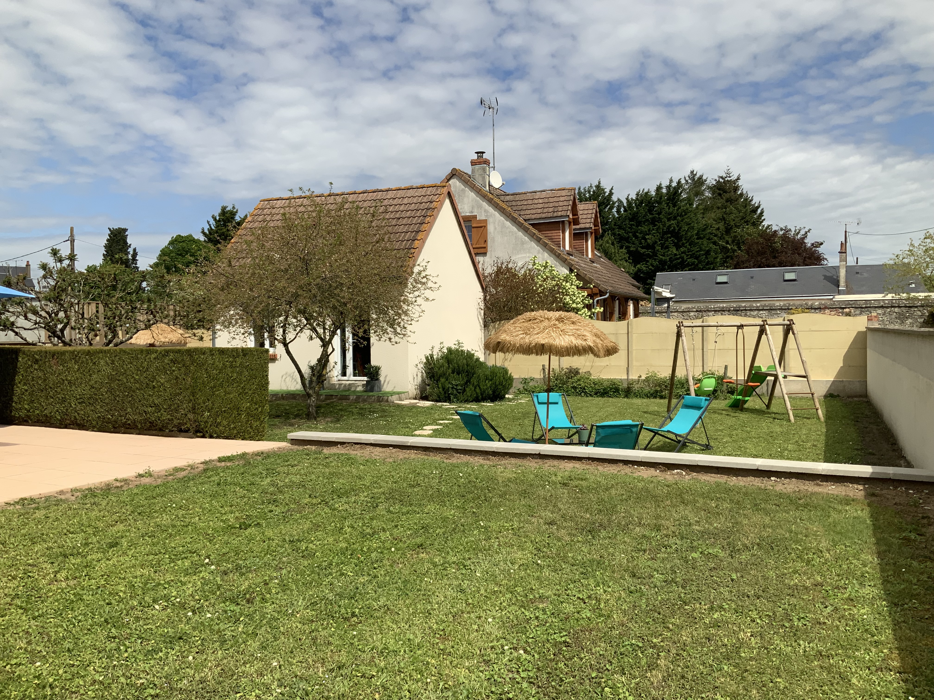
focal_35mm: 29
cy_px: 350
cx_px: 467
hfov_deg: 61.7
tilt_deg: -1.5
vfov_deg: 48.2
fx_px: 782
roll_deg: +1.1
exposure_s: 1/3534
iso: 20
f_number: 1.8
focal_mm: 3
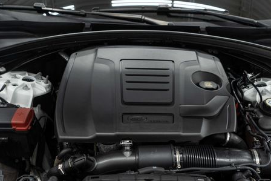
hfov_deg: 48.4
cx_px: 143
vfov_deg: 33.2
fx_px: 301
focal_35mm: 40
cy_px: 116
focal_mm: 28
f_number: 3.5
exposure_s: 1/40
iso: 500
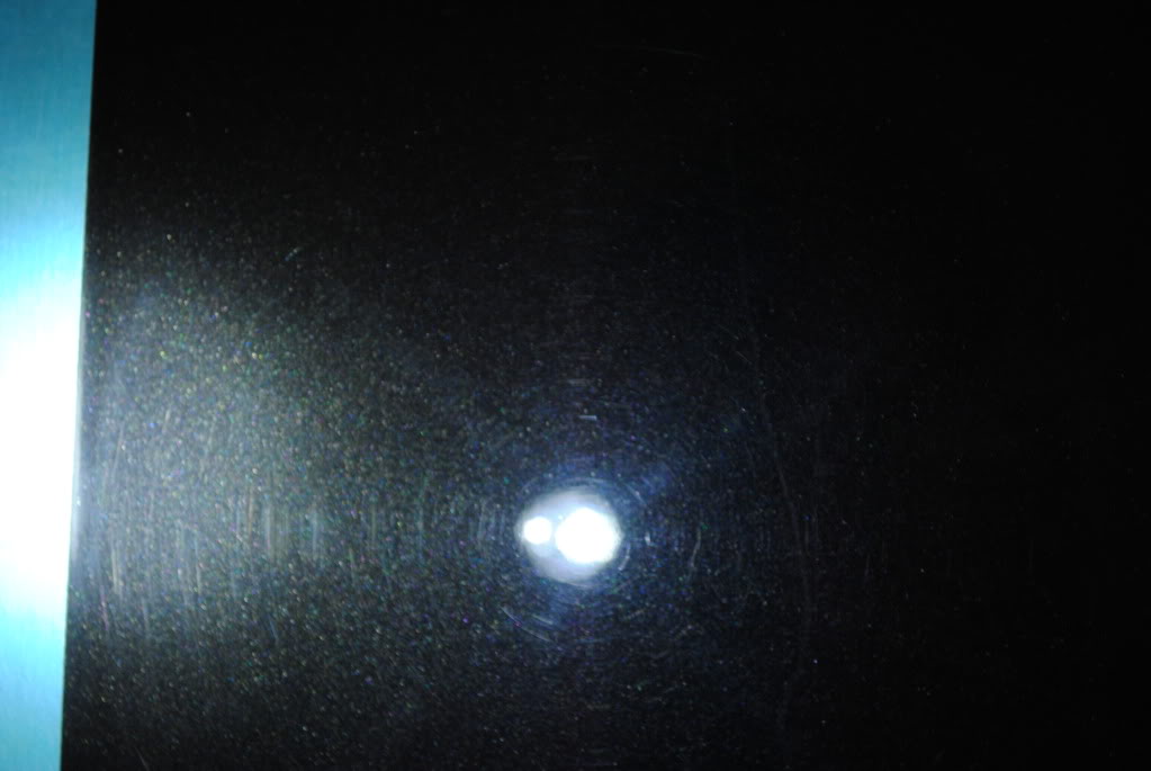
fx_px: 2641
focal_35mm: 82
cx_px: 576
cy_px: 386
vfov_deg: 16.6
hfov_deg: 24.6
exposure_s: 1/60
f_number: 5.6
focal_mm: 55
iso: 200
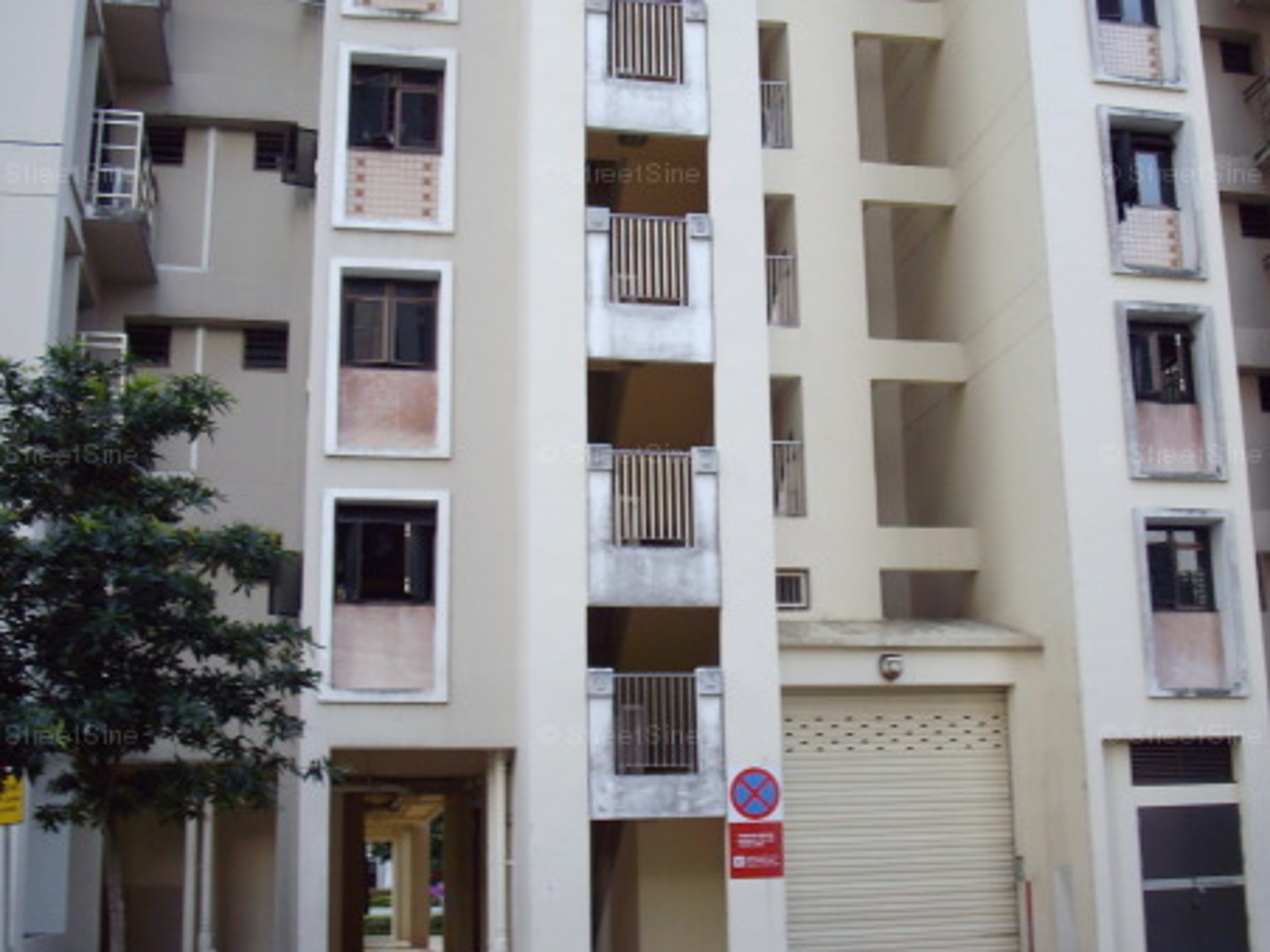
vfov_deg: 32.2
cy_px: 458
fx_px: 1651
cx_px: 747
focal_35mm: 45
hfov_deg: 41.9
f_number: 2.8
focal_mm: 6.2
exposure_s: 1/80
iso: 80
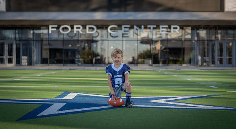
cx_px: 117
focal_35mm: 81
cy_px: 70
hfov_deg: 26.4
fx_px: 503
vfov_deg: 14.6
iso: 100
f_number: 2.8
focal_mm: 70
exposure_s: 1/500
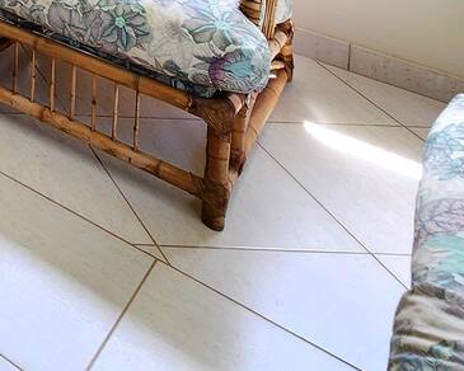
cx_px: -264
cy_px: -314
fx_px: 687
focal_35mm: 50
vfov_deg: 20.4
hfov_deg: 25.6
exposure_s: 1/122
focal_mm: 2.2
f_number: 2.2
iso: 50
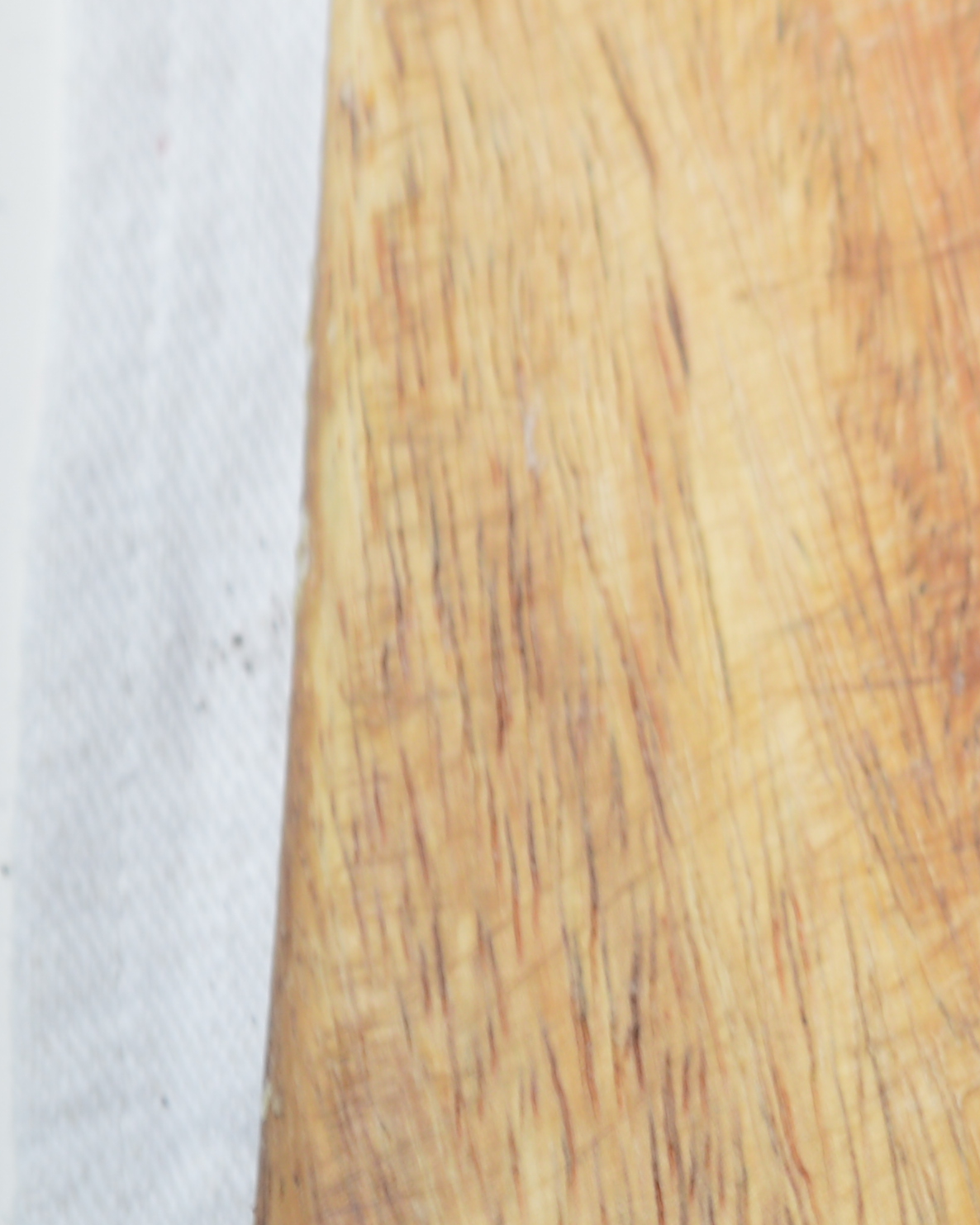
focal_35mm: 314
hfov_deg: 4.8
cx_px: 2387
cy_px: -369
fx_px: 11383
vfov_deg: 6.1
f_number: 5.6
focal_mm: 55
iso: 100
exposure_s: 1/30
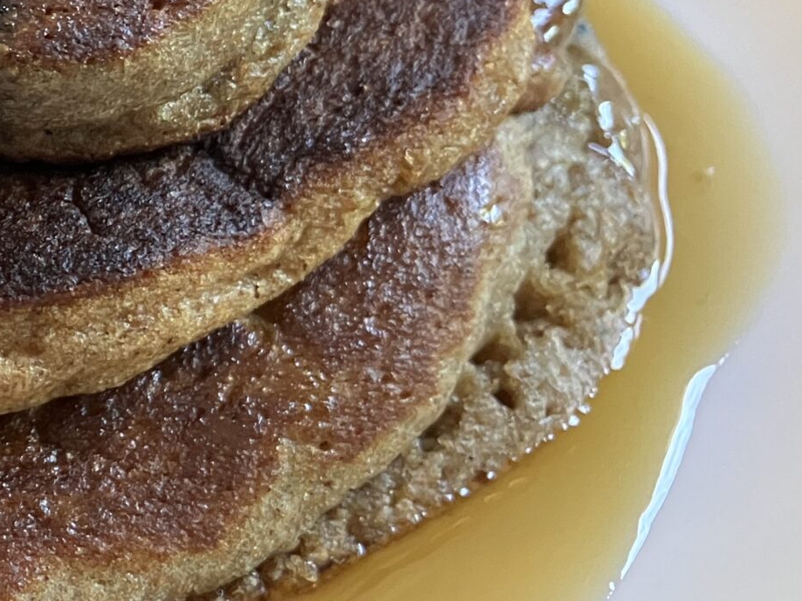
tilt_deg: -41.0
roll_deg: +2.0
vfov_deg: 18.8
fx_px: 1807
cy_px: 183
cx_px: -312
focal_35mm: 78
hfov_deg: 21.9
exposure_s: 1/60
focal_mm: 3.99
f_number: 1.8
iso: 320
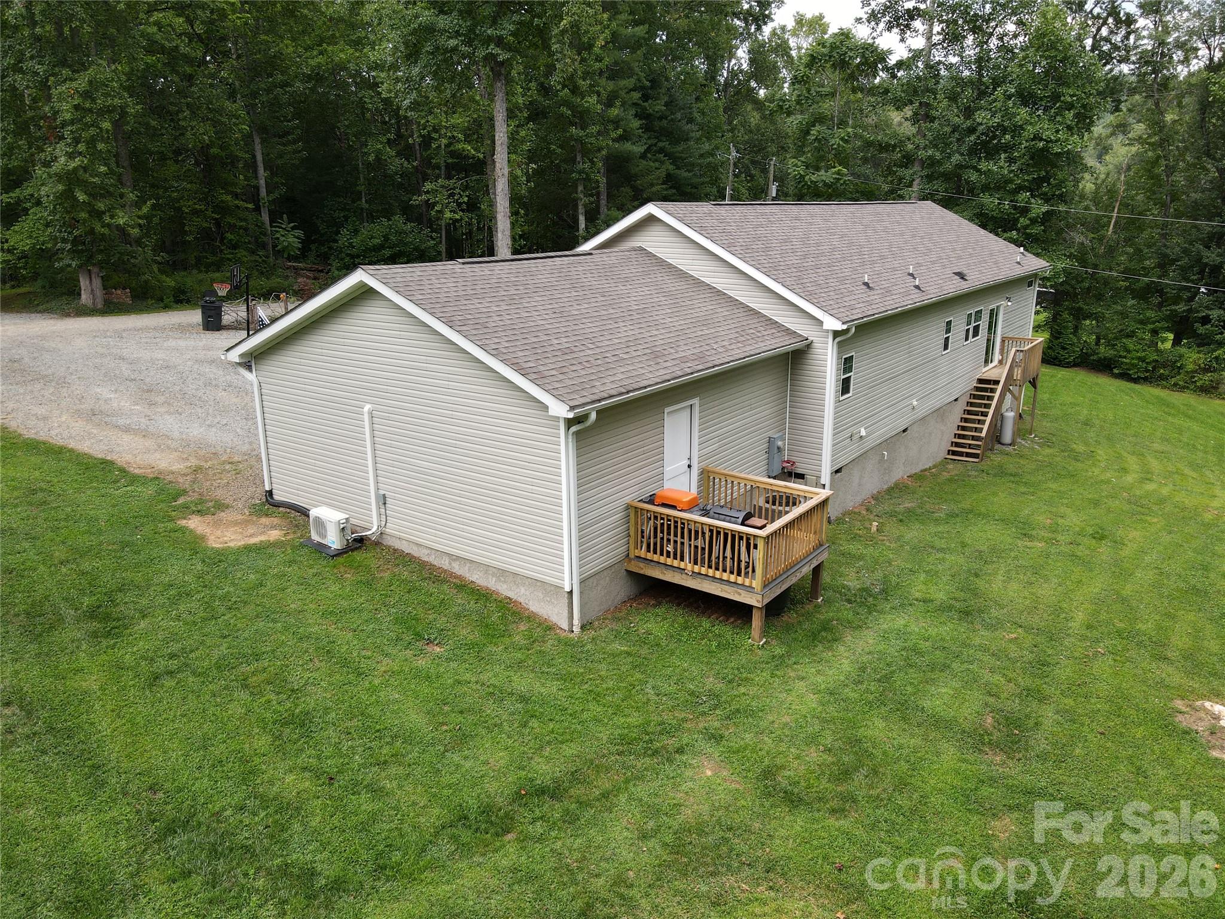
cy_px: 460
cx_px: 612
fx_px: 849
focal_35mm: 24
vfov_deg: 56.8
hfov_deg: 71.6
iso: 100
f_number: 2.8
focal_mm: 4.5
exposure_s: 1/60
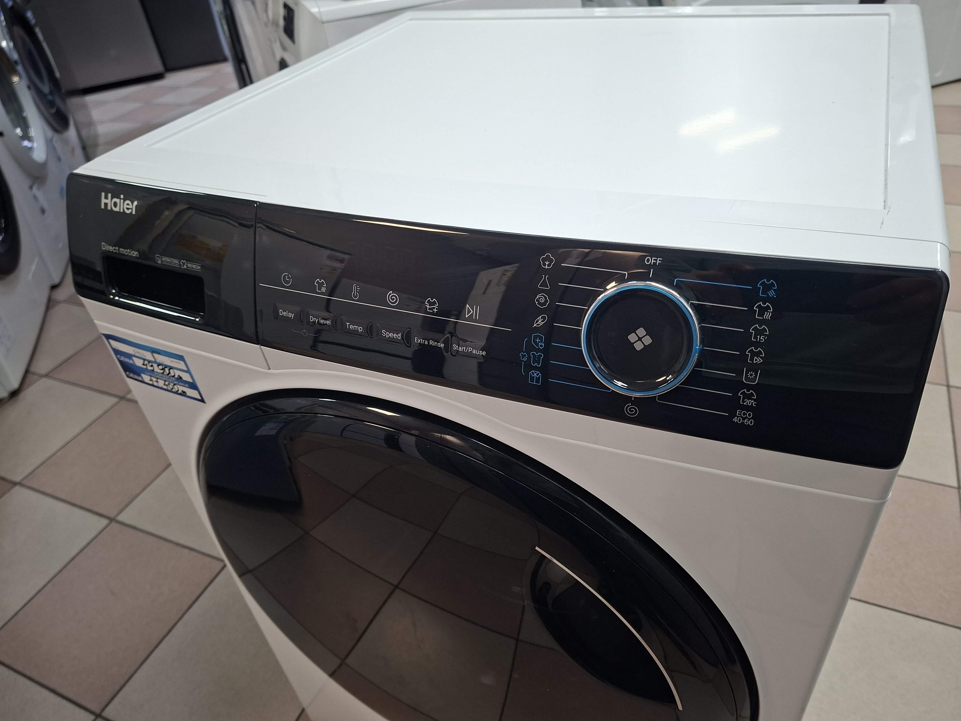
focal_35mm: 23
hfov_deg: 73.9
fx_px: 639
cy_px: 360
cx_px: 480
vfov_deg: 58.9
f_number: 1.8
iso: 200
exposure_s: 1/50
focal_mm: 5.54
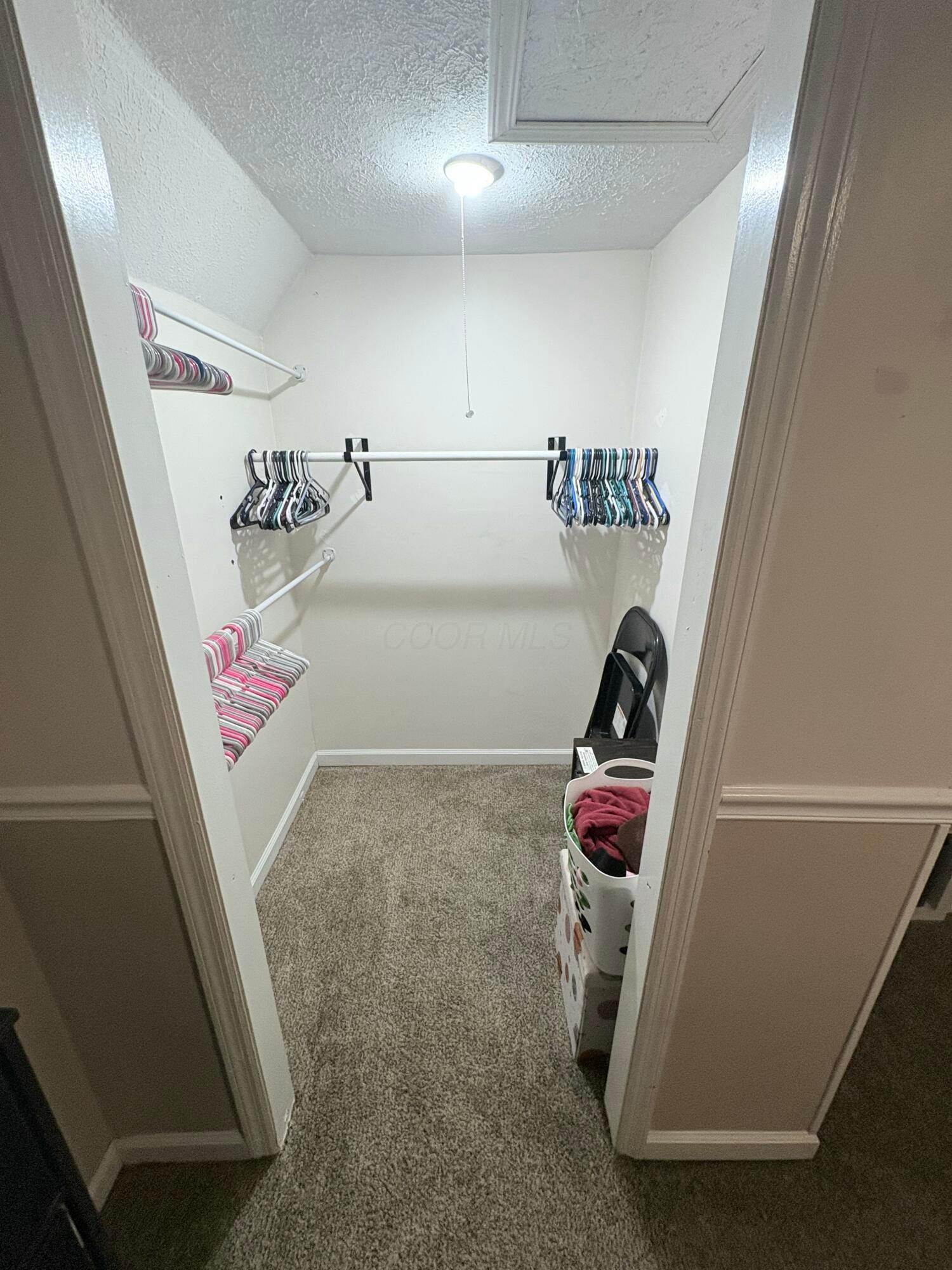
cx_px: 476
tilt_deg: -19.5
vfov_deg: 102.1
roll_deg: +0.0
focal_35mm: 14
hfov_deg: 85.7
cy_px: 635
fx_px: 513
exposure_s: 1/60
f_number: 2.2
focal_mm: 2.22
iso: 320
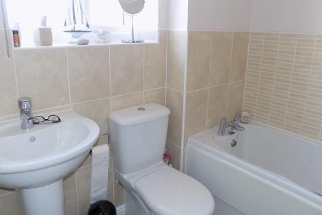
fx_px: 250
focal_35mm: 28
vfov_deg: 46.3
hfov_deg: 65.5
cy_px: 92
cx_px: 159
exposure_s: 1/30
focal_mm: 4
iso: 360
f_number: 3.1
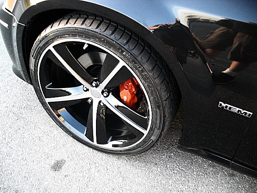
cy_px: 96
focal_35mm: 36
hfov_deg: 51.4
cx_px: 128
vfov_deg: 39.7
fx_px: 267
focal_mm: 6.3
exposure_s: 1/100
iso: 400
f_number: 2.8
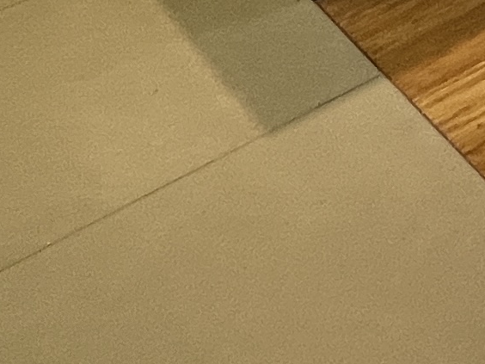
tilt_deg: -19.8
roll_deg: +1.2
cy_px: -449
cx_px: 913
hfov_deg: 16.8
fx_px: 1303
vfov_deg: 12.9
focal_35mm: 93
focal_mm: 1.57
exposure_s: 1/120
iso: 160
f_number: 1.8
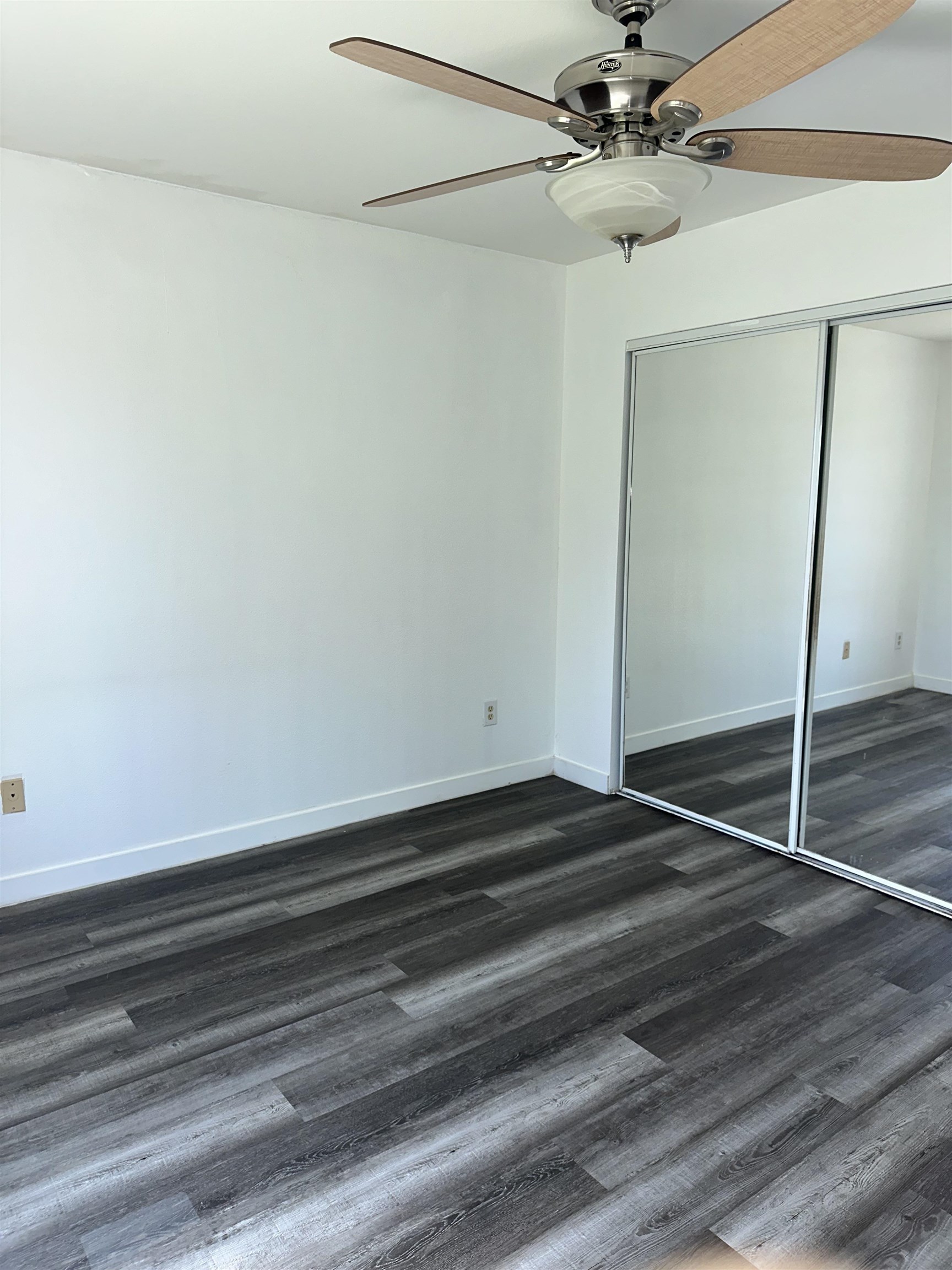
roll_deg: -1.4
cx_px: 476
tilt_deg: -7.1
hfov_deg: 56.8
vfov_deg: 71.6
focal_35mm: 24
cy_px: 635
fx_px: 880
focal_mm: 6.86
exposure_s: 1/137
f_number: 1.78
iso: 50
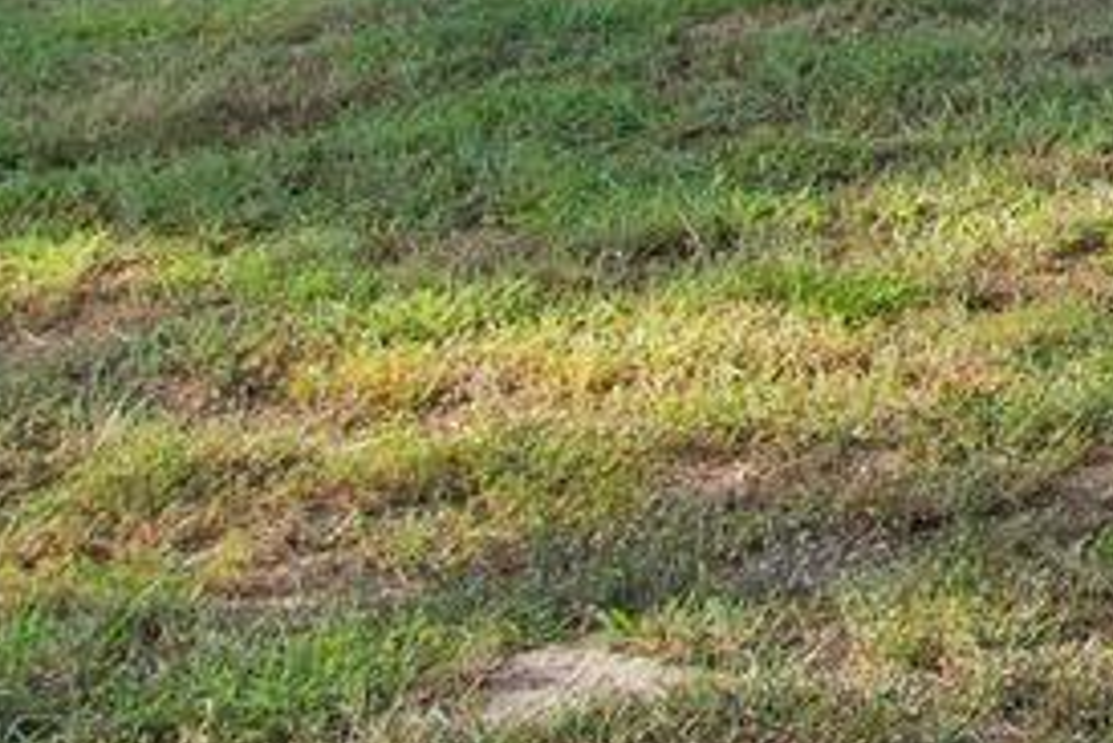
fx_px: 3464
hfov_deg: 13.8
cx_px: 2563
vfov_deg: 11.6
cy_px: -420
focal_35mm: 112
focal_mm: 10
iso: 250
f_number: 9
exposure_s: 1/100
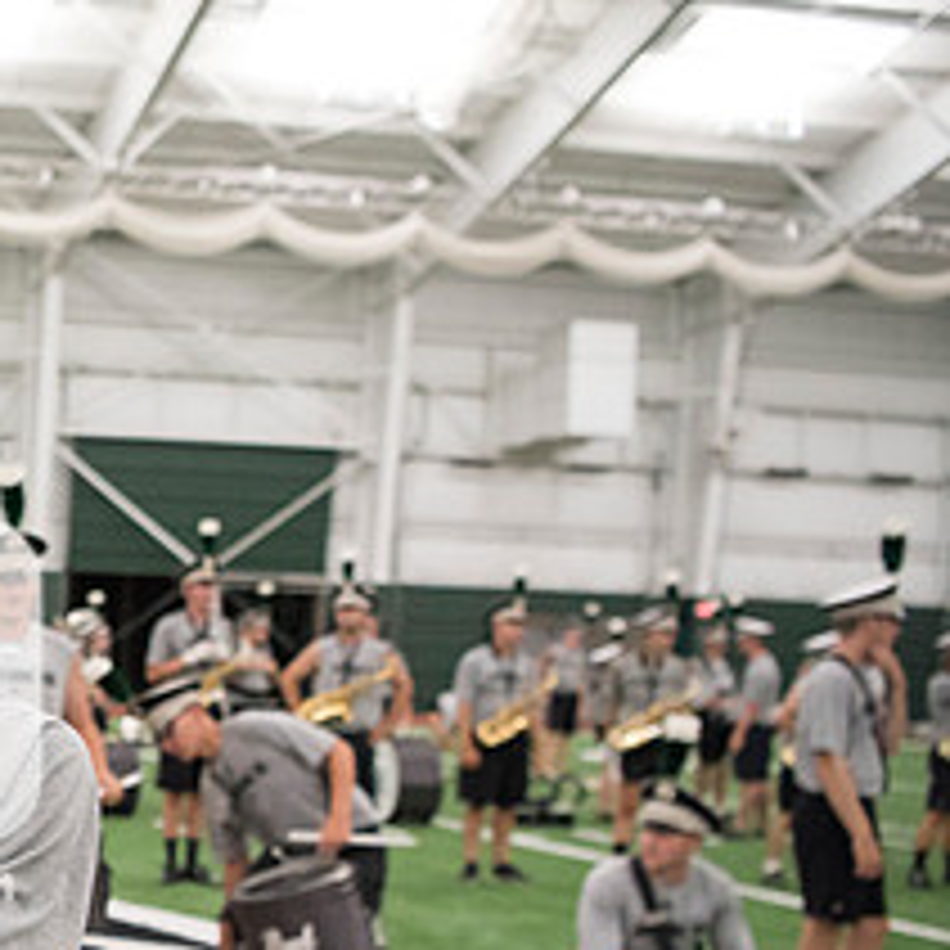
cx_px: -297
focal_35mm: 56
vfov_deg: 30.0
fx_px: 1739
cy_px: 727
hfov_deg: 26.0
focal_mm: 24
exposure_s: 1/250
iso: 3200
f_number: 3.2
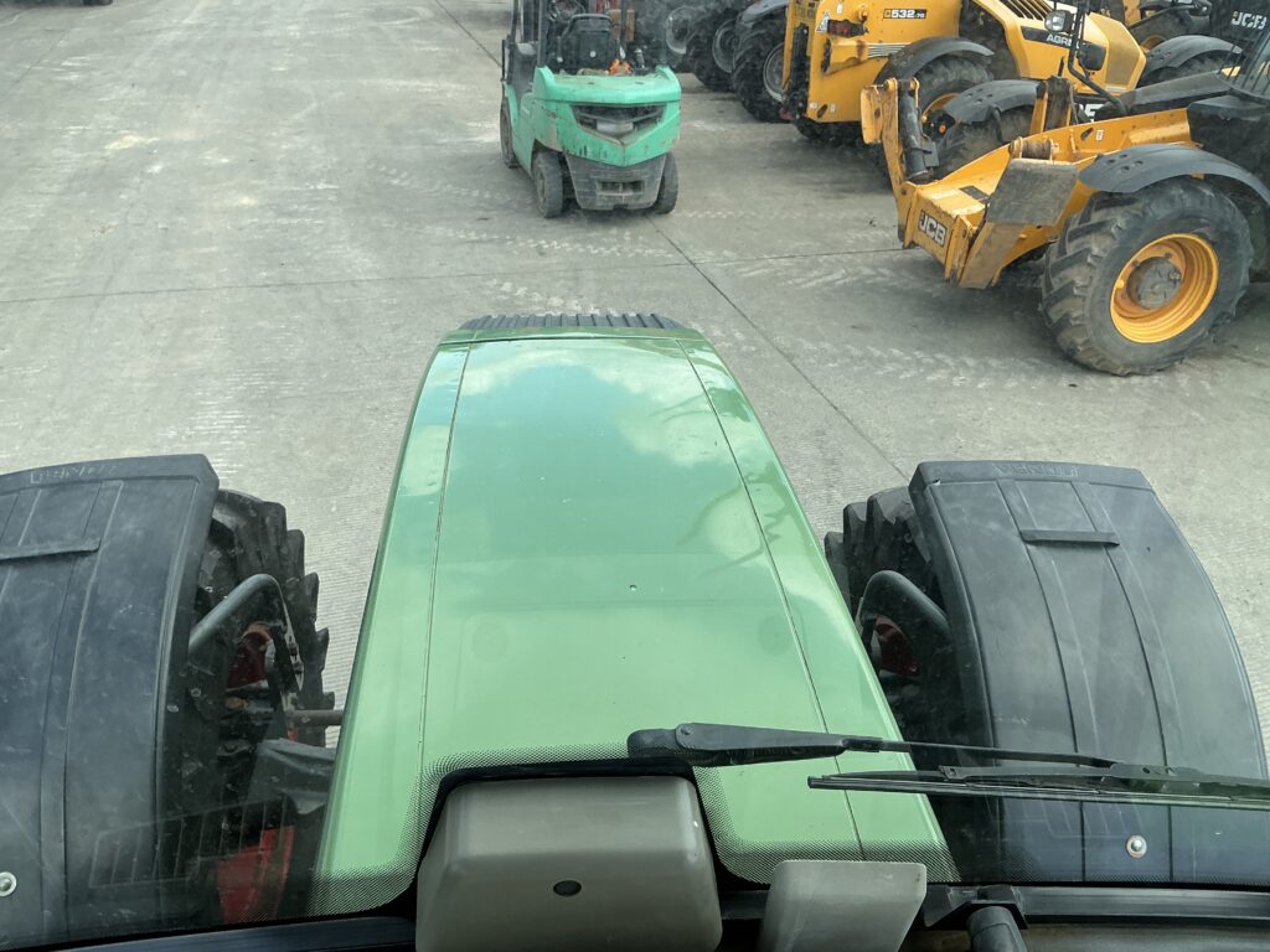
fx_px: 1027
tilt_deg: -30.3
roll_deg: -4.9
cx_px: 635
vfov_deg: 49.7
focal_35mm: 28
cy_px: 476
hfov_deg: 63.4
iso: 25
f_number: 1.8
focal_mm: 3
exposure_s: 1/397
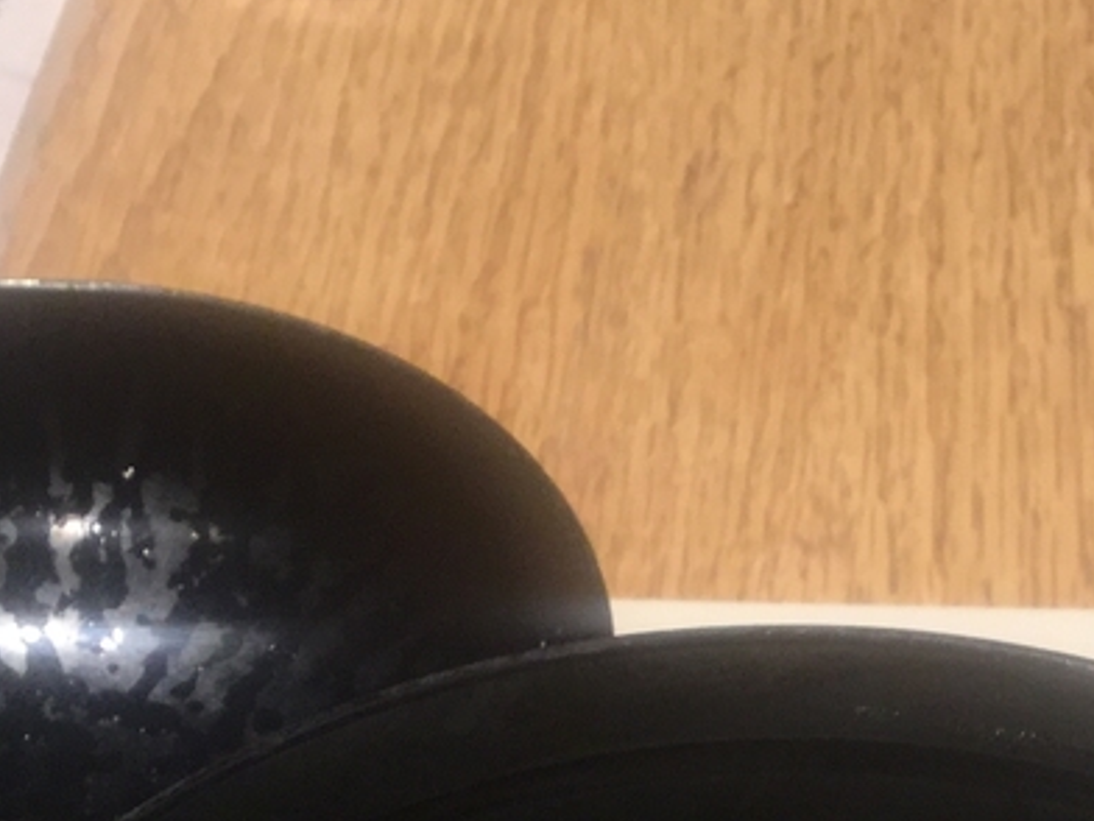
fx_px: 3002
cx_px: 823
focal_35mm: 95
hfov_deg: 20.5
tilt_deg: -49.7
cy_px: 1229
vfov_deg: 14.5
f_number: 2.4
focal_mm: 3.3
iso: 50
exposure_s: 1/30
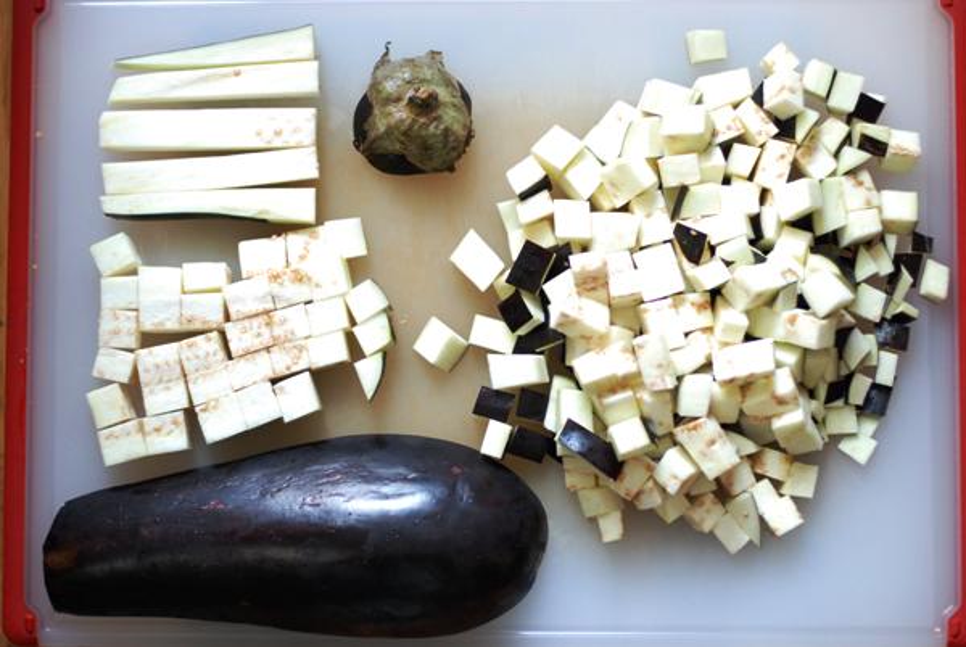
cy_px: 324
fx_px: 2015
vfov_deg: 18.2
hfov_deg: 27.0
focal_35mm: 75
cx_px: 483
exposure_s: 1/125
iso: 800
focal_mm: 50
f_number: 2
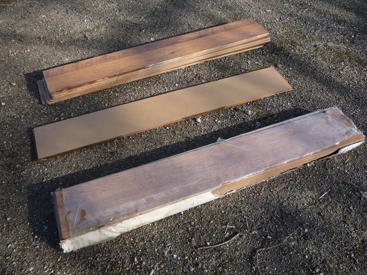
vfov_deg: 46.8
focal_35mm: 30
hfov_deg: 60.0
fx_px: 318
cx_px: 184
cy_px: 138
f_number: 4
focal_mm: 5.2
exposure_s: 1/250
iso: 100
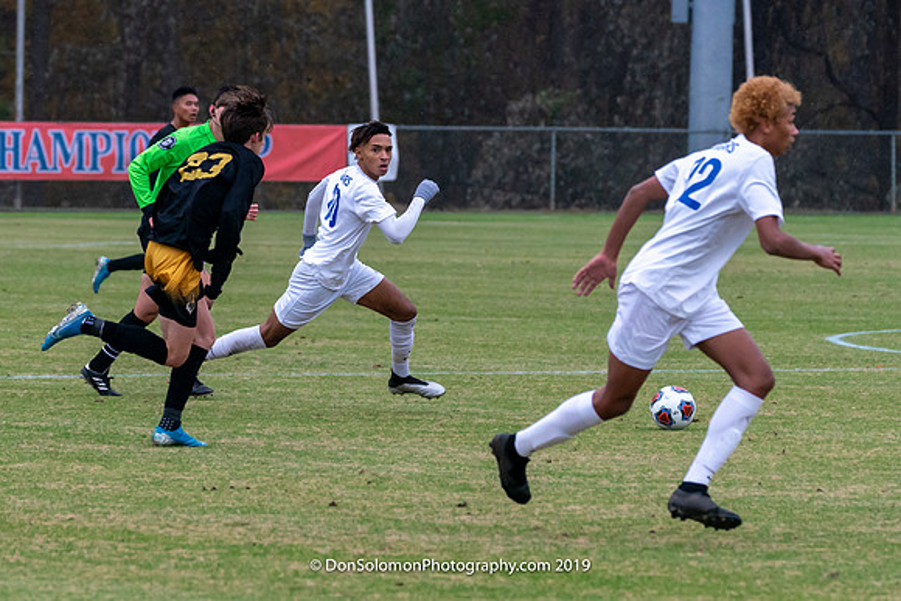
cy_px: 322
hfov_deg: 5.8
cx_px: 366
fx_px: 8839
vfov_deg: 3.9
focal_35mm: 353
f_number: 5.6
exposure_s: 1/1000
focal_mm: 200
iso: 2500
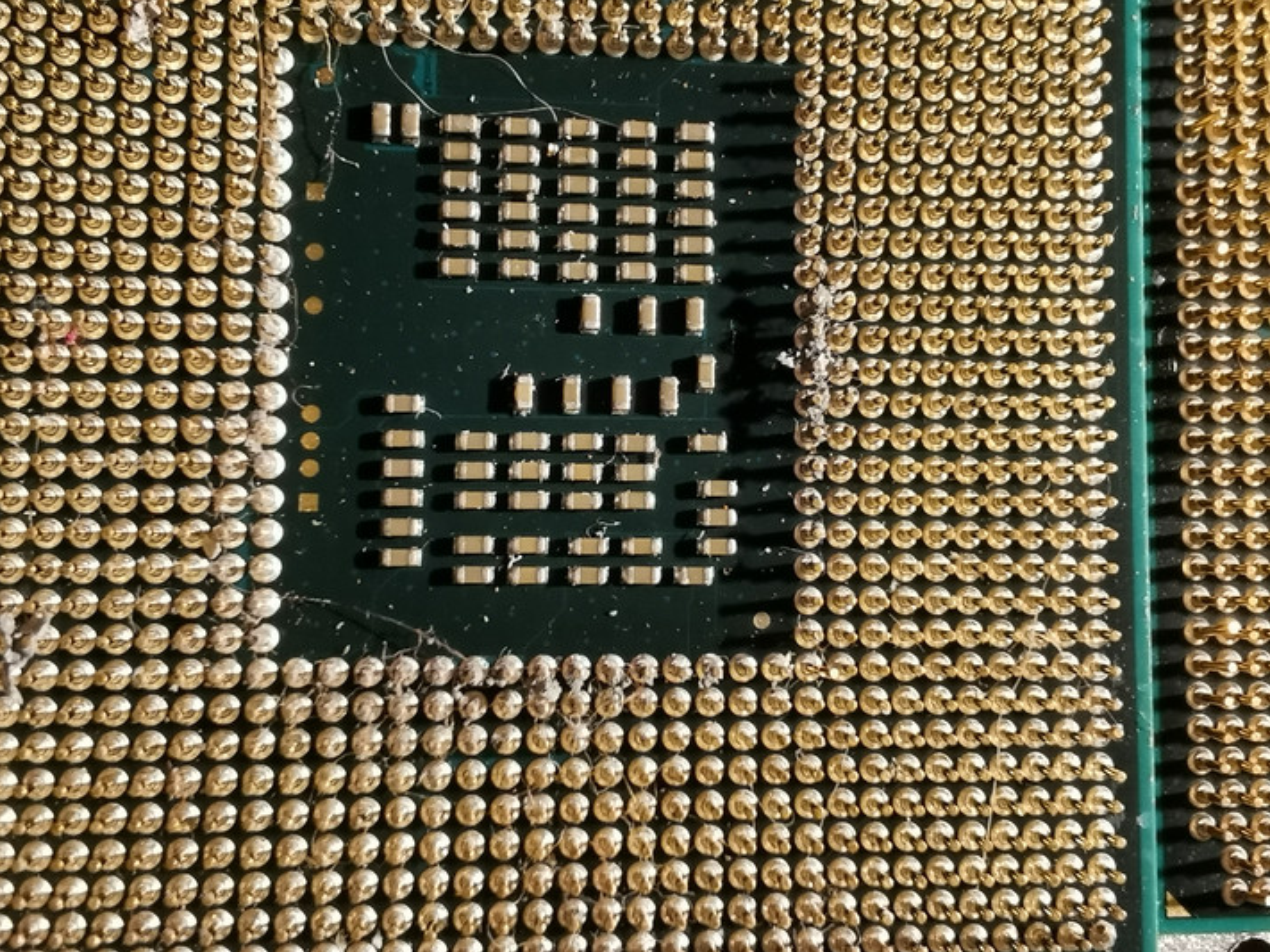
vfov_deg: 36.7
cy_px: 400
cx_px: 537
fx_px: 1431
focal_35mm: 39
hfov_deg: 47.7
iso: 320
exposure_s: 1/25
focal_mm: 2.26
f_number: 2.2
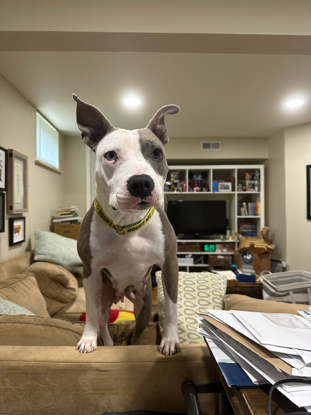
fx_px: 287
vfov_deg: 71.6
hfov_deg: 56.8
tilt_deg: +2.7
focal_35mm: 24
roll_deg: -1.2
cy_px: 208
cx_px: 156
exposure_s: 1/60
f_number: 1.78
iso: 200
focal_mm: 6.86
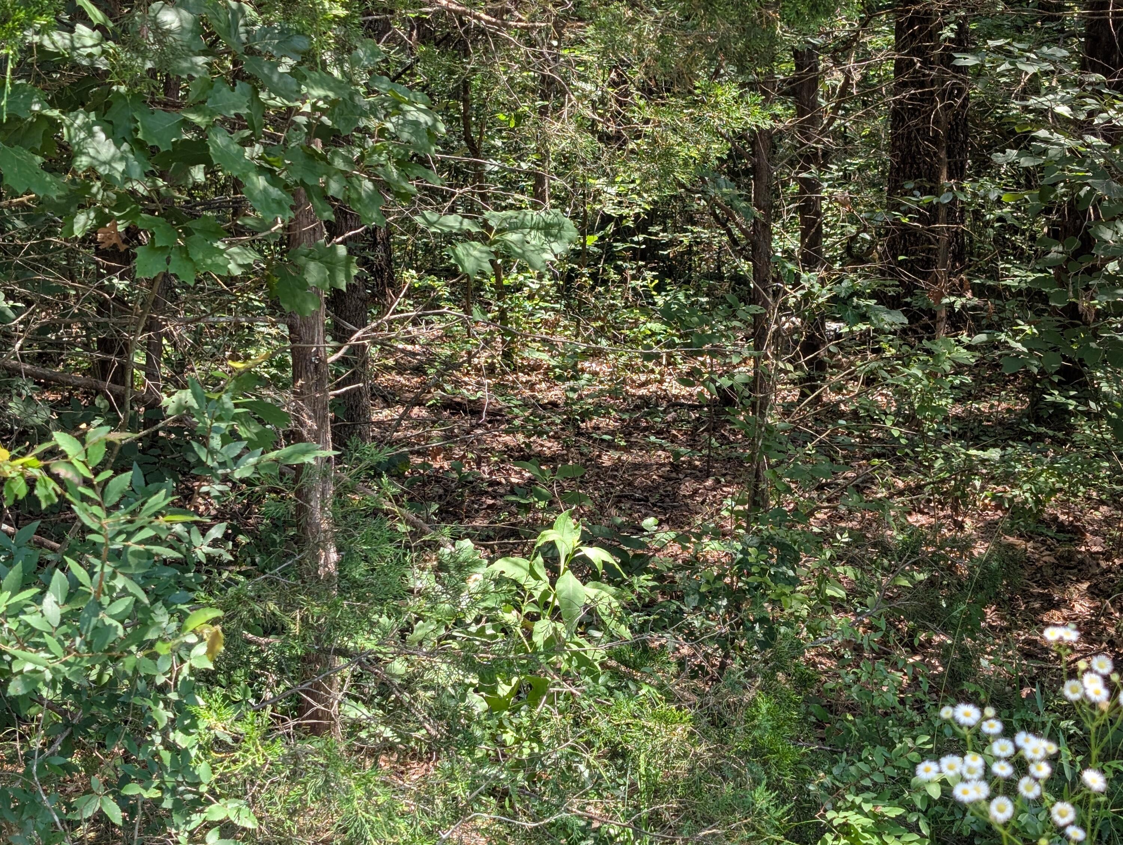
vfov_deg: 29.7
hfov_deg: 38.9
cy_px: 422
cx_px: 562
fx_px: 1592
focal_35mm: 49
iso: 25
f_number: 1.68
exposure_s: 1/241
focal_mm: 6.9
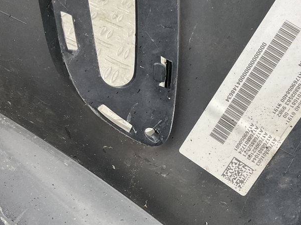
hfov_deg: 38.8
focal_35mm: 49
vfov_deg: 29.6
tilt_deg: -29.7
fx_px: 426
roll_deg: -31.2
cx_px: 172
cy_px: 98
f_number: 1.8
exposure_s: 1/60
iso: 64
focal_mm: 3
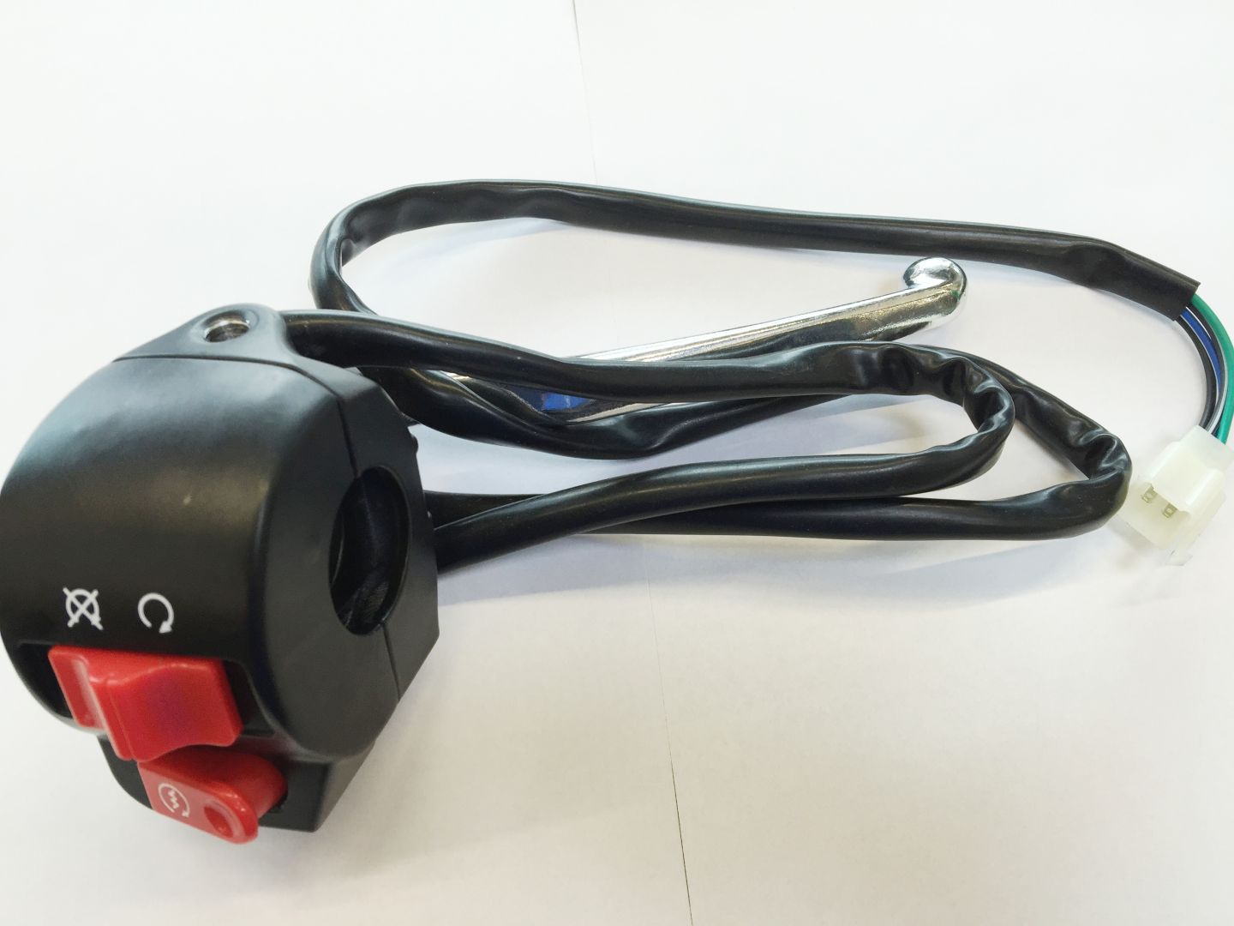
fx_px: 1034
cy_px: 463
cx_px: 617
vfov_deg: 48.2
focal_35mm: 29
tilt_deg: -62.3
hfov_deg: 61.7
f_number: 2.2
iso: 40
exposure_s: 1/100
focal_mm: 4.15
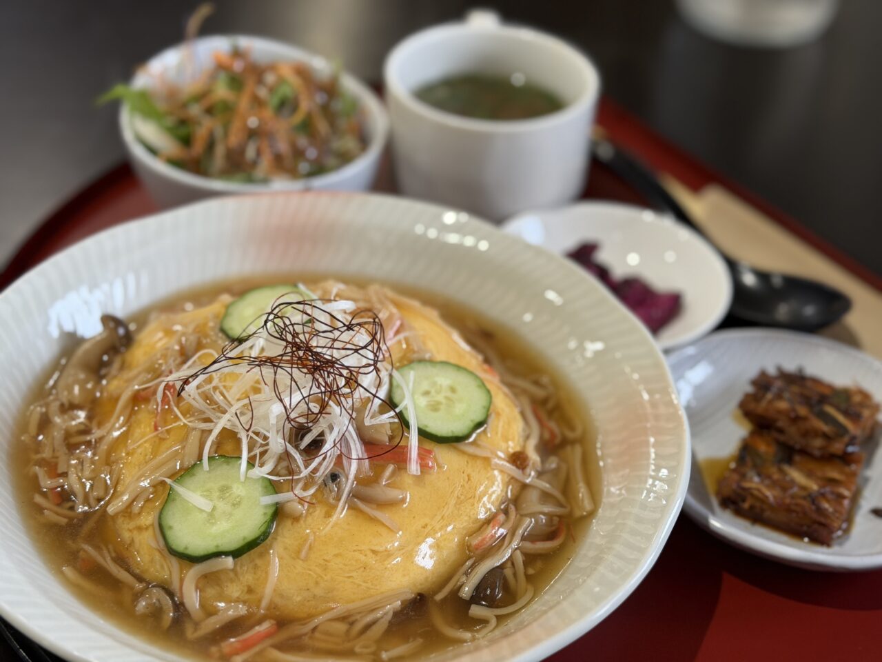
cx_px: 441
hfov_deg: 39.7
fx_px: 1223
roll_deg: -3.4
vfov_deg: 30.3
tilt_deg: -39.0
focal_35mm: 48
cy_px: 331
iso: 200
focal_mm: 6.76
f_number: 1.78
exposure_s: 1/60
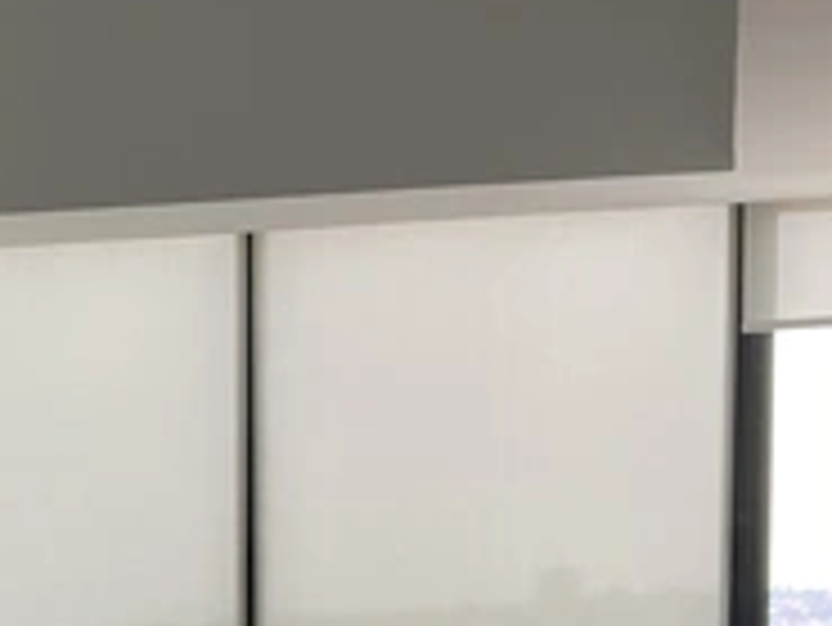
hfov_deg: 15.7
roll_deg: +0.6
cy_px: 1031
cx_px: -162
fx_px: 2910
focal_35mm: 121
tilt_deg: -9.1
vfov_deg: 11.6
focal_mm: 3.99
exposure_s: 1/122
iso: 25
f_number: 1.8
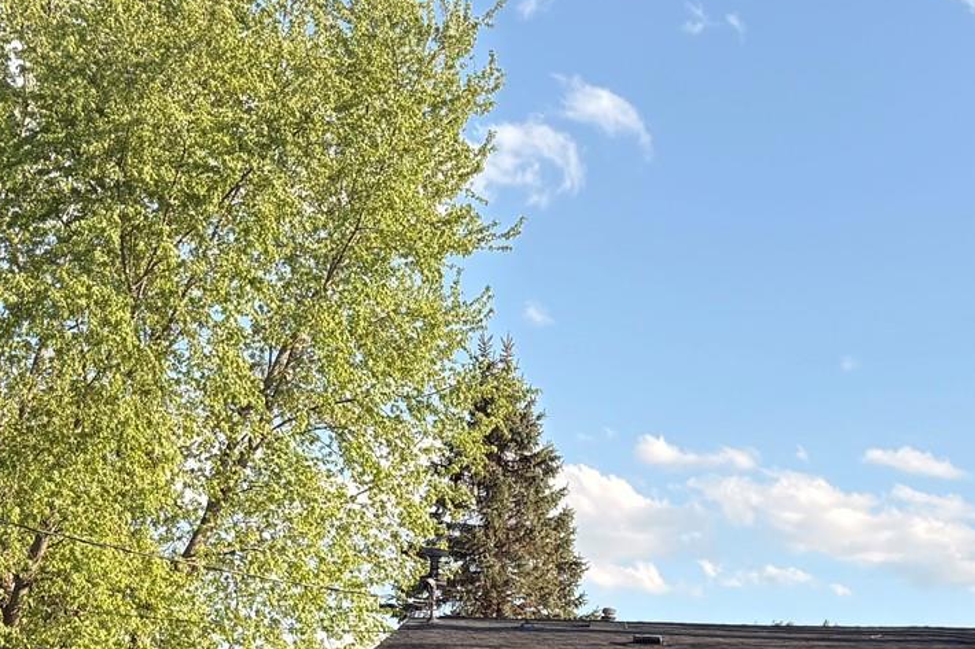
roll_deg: -1.3
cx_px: 621
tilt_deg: +0.8
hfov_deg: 25.9
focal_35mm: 78
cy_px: 859
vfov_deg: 16.5
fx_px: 2112
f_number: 1.6
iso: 50
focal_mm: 5.96
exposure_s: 1/1239
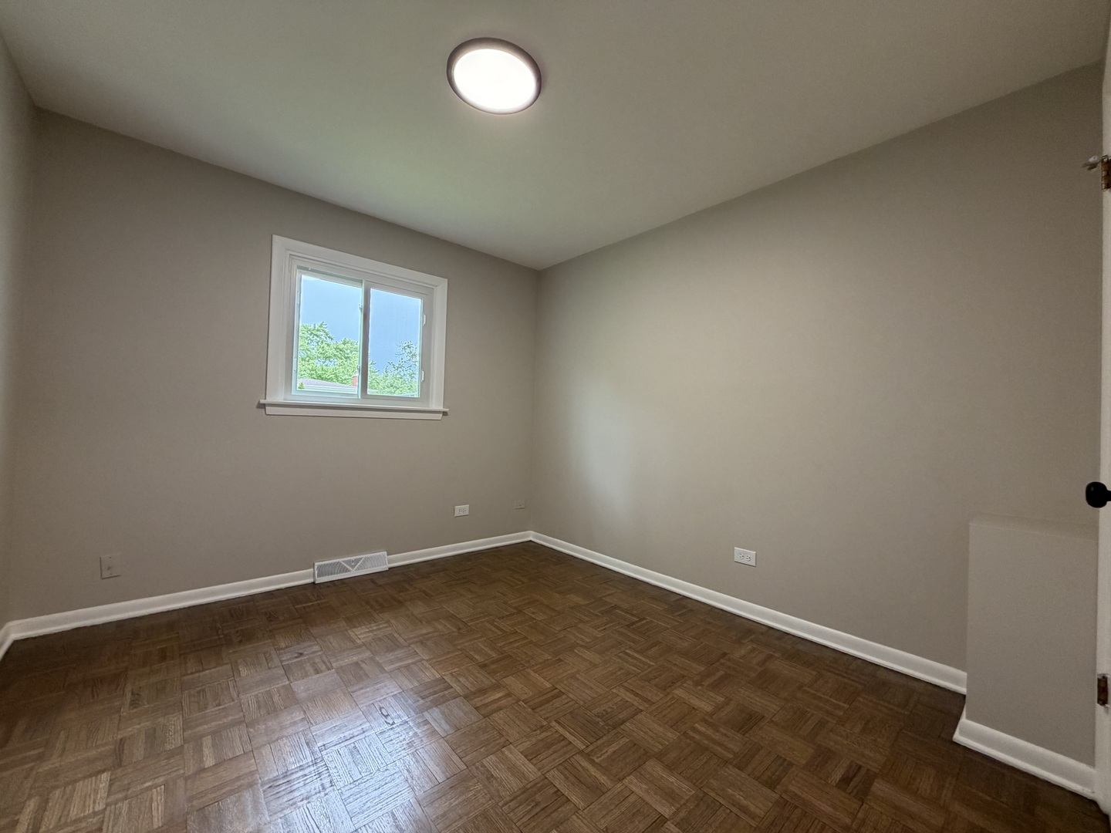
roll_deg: -2.3
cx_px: 556
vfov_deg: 85.7
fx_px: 449
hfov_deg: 102.1
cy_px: 416
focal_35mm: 14
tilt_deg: +1.2
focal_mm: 2.22
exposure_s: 1/60
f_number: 2.2
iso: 160
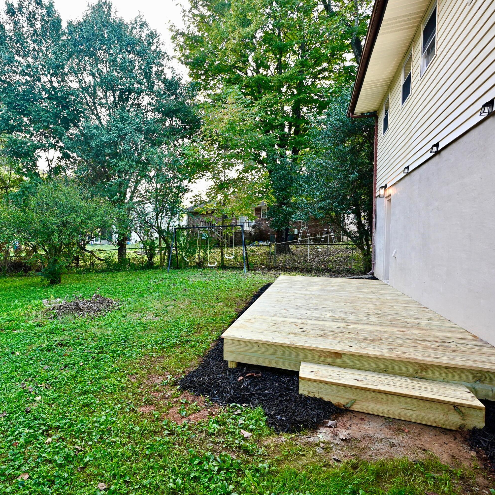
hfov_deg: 63.8
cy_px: 248
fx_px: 372
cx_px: 132
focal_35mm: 23
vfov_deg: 67.3
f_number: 4
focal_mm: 12
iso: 200
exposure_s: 1/60
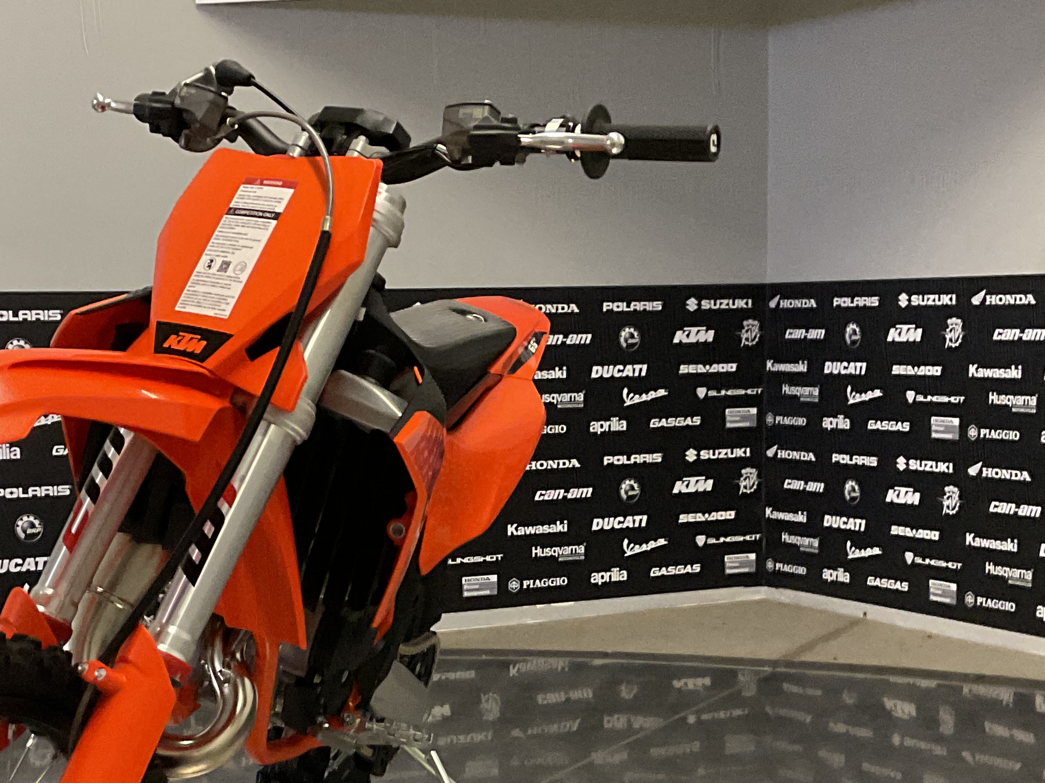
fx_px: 2083
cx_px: 482
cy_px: 636
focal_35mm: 69
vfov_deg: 21.0
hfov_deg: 28.2
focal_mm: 3
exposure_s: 1/60
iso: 250
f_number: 1.8
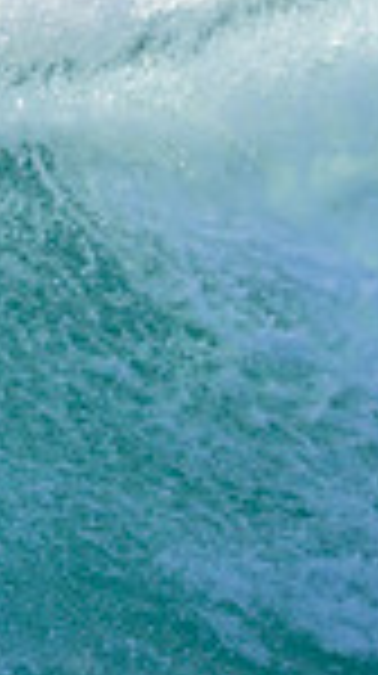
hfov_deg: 0.3
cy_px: 310
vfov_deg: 0.5
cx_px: -804
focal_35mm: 4449
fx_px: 79545
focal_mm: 800
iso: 800
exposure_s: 1/2000
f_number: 6.3
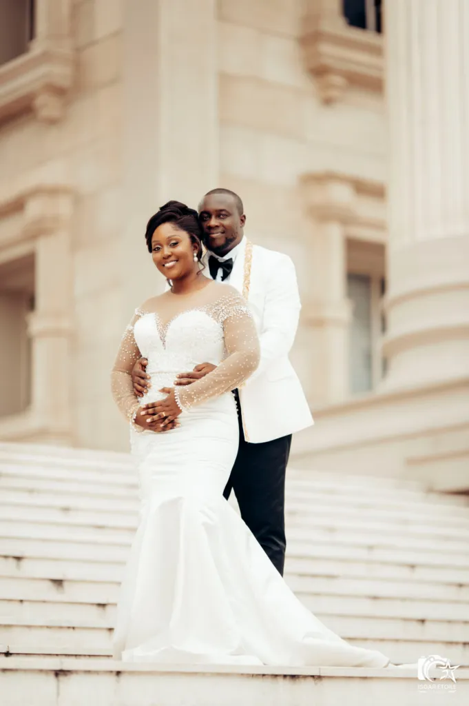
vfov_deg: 19.5
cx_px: 234
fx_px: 2055
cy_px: 353
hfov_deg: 13.0
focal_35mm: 105
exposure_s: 1/800
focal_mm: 105
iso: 100
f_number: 1.4
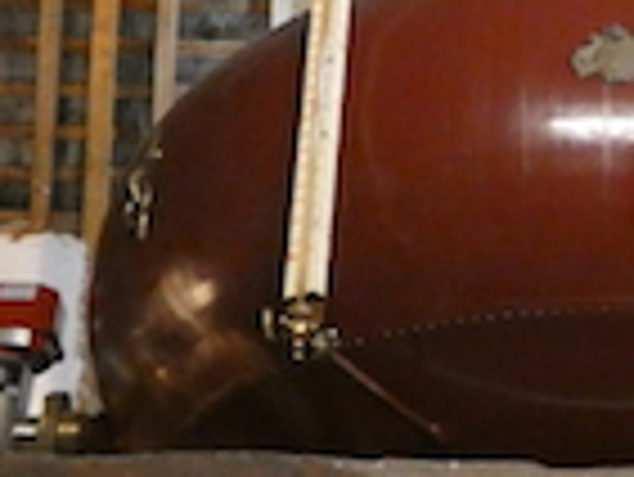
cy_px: -22
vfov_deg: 13.0
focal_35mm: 112
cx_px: 580
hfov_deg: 17.3
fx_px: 2053
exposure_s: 1/8
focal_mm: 6
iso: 1600
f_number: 3.4
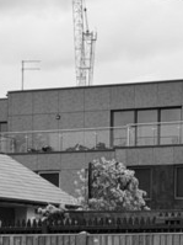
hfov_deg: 10.1
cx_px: -36
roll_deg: +0.1
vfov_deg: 13.6
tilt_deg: -2.2
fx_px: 1023
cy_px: 196
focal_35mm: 145
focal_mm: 6.76
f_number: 1.78
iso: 125
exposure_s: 1/219
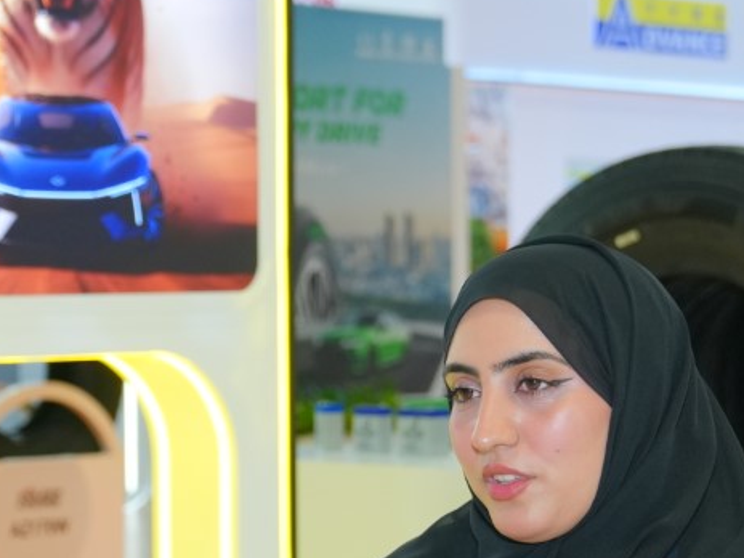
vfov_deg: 11.3
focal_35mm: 131
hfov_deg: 14.9
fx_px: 2816
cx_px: 127
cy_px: 406
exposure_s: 1/160
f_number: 3.5
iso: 800
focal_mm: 39
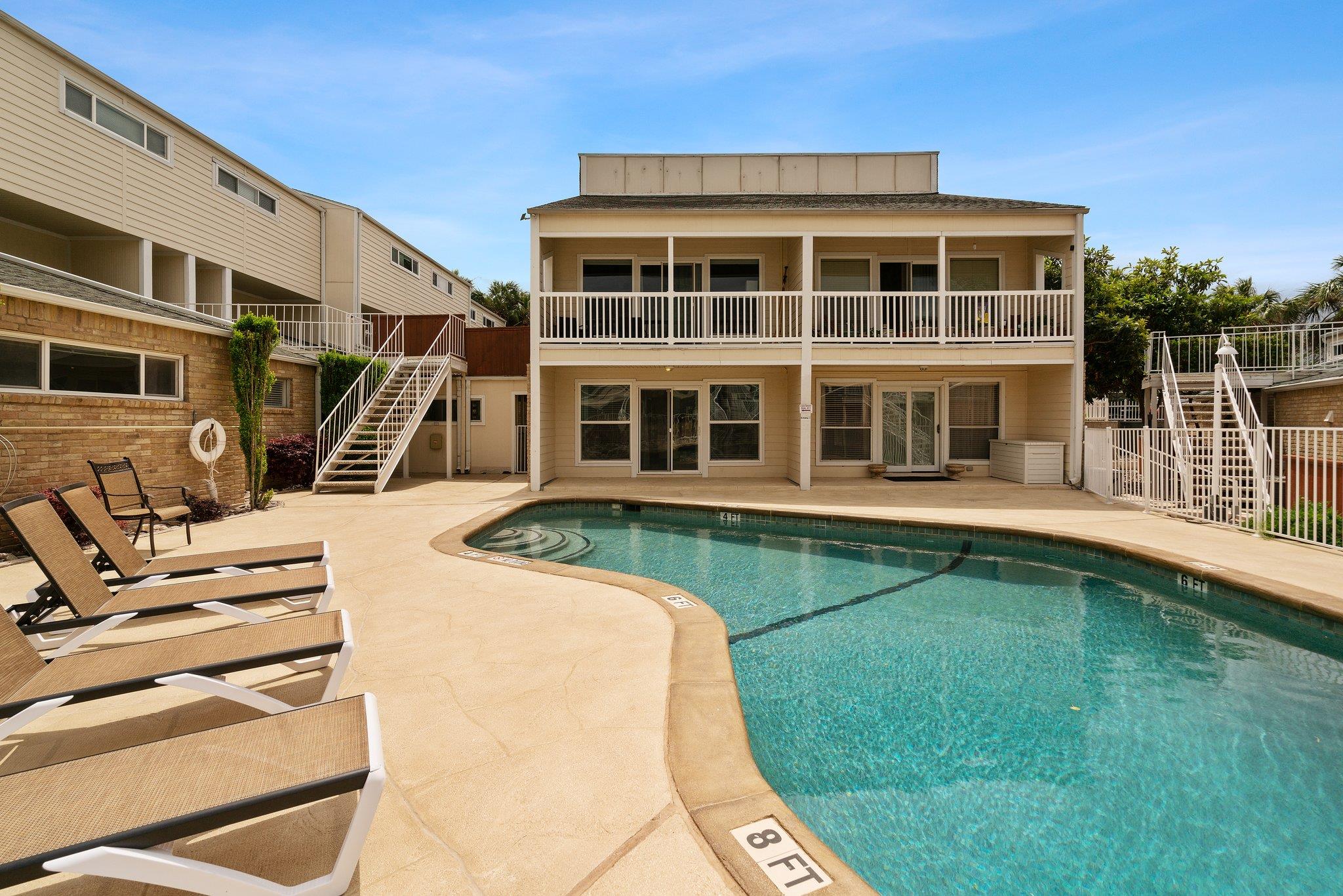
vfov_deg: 73.8
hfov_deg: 96.7
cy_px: 448
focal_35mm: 16
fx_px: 597
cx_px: 672
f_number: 9
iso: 250
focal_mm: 16
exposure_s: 1/1250
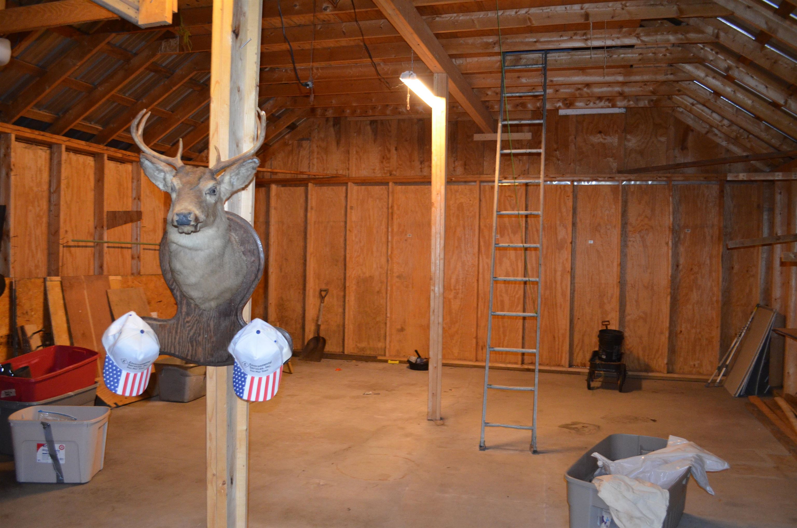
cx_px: 398
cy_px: 264
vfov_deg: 43.4
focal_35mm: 30
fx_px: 663
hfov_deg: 62.0
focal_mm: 20
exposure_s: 1/60
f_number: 3.8
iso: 2000
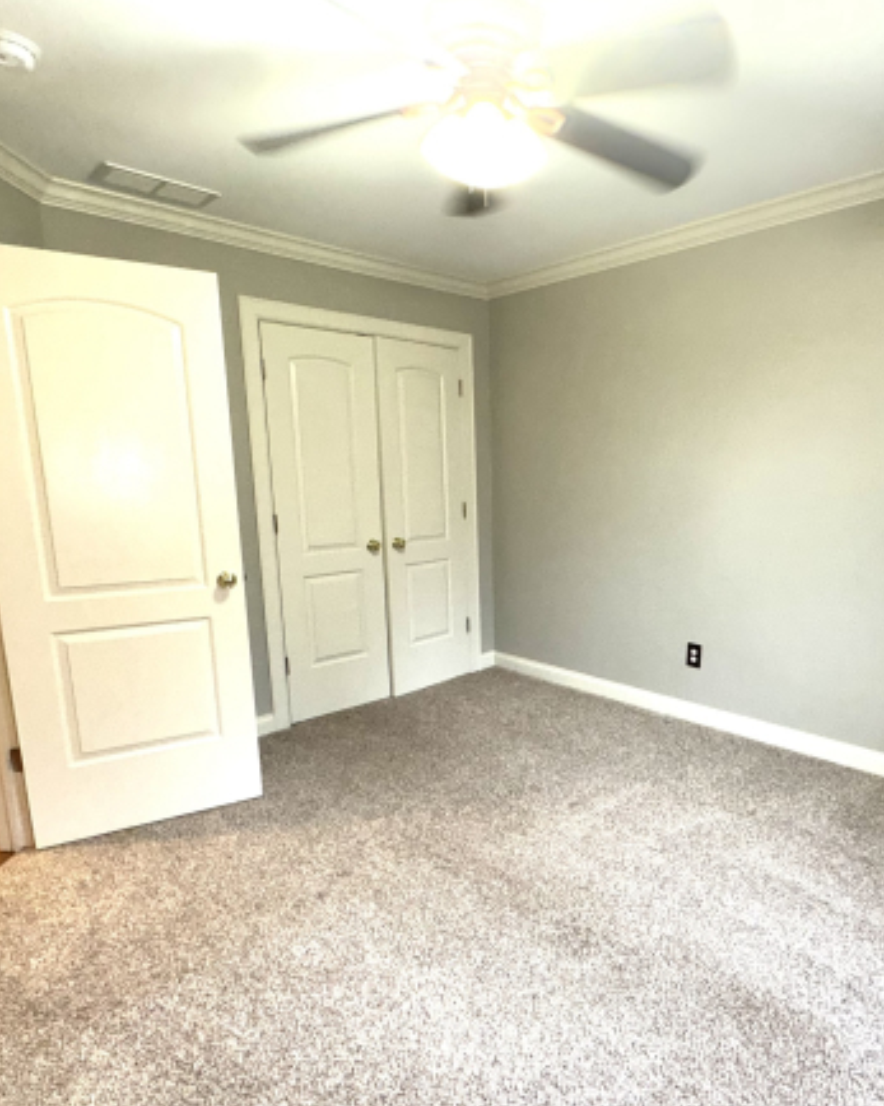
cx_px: 557
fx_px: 687
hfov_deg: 64.5
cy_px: 594
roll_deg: -0.1
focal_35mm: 21
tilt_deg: -10.8
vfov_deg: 77.5
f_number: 2.2
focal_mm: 2.22
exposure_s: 1/60
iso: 200
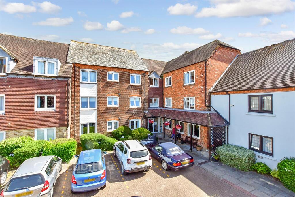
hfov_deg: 100.4
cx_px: 148
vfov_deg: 77.3
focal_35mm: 15
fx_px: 123
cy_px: 98
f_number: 8
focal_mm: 10
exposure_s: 1/800
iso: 1250
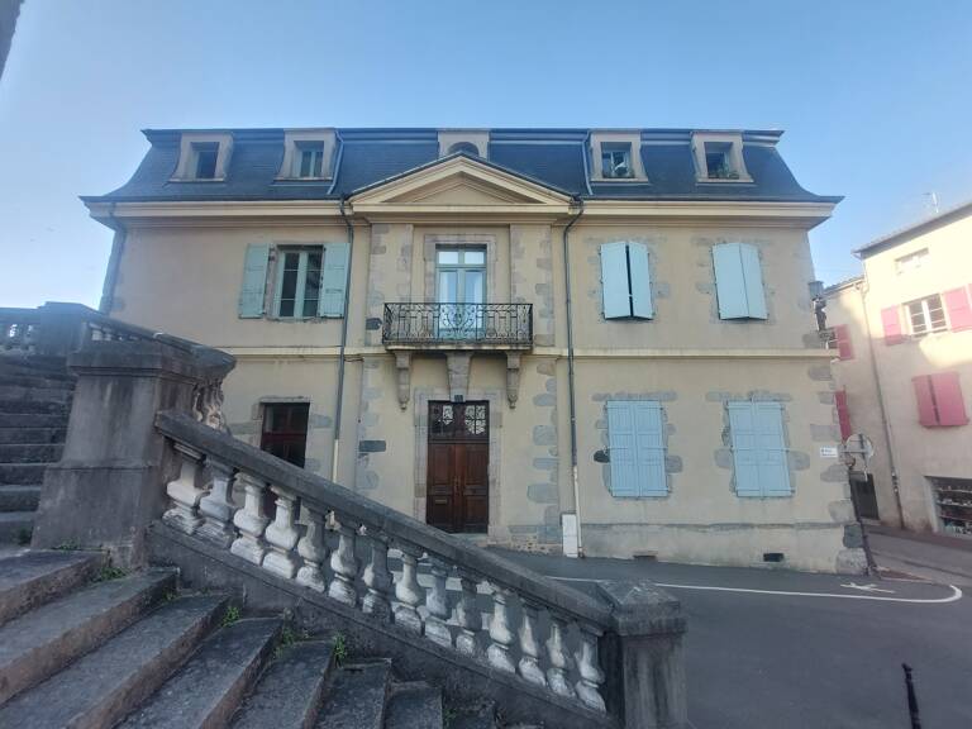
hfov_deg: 106.2
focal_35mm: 13
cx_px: 486
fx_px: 365
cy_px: 364
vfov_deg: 89.9
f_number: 2.2
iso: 50
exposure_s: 1/278
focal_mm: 1.74
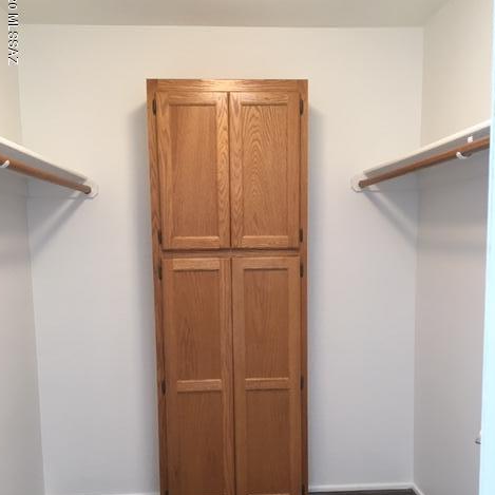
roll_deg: +0.0
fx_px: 566
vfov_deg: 46.9
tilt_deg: -7.9
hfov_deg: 47.2
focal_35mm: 35
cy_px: 303
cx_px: 245
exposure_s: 1/30
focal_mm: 4.15
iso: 80
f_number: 2.2
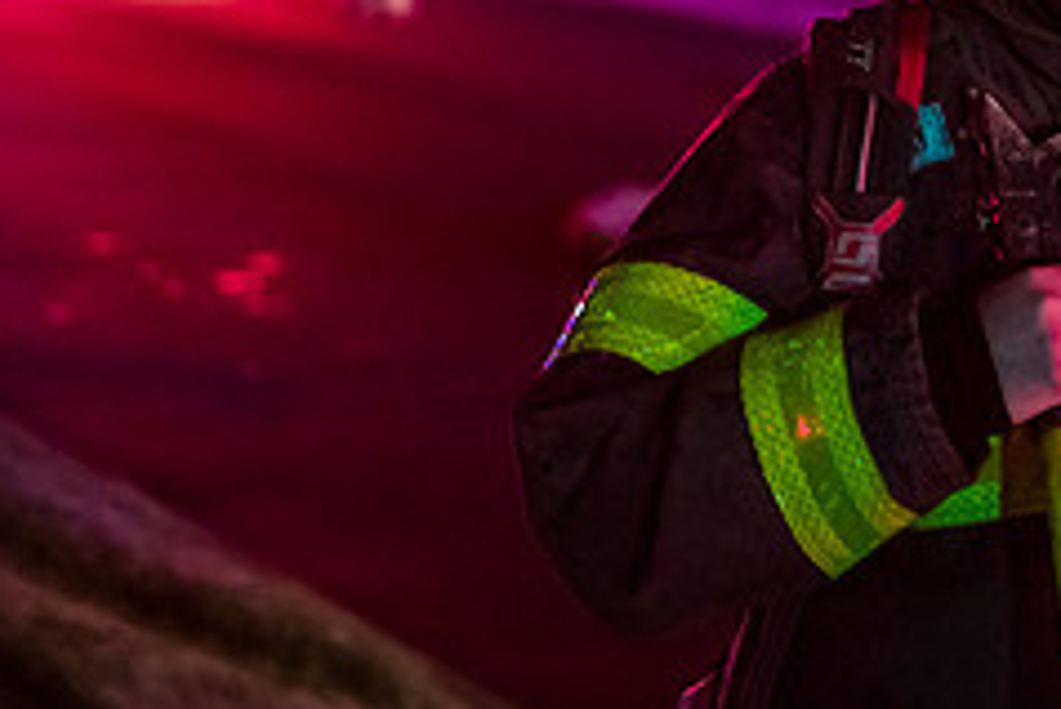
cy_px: -82
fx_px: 4453
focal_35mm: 151
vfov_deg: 9.0
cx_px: 1137
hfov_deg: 13.3
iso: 3200
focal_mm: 62
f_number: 3.2
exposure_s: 1/125
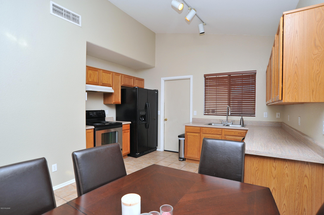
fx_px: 162
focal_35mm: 18
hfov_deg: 90.0
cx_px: 162
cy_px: 108
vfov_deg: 67.3
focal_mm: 18
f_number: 8
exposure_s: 1/200
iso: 640
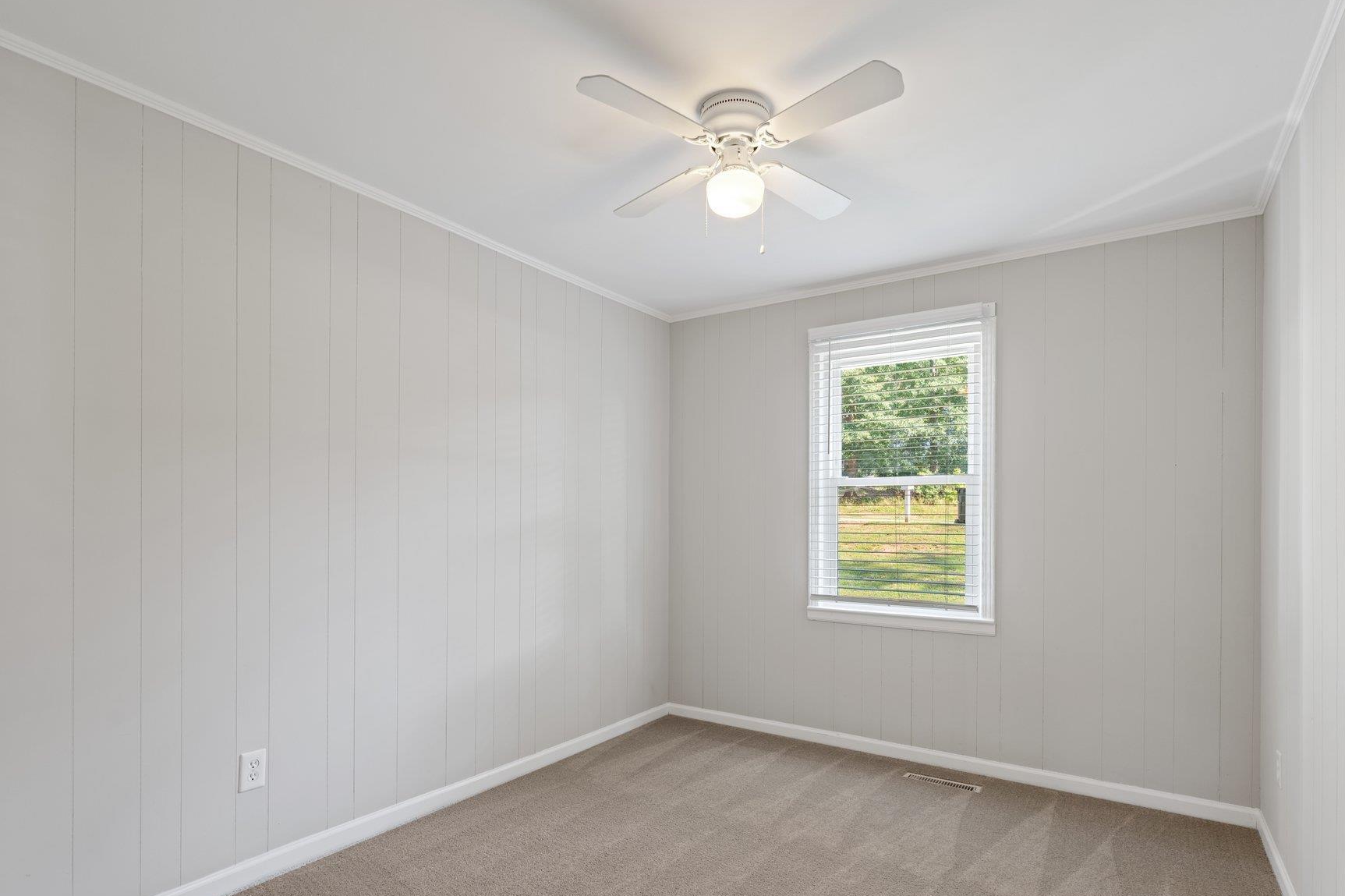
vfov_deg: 64.2
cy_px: 514
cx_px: 686
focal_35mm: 19
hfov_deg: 86.9
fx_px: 710
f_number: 9
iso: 250
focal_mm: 16
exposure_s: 1/1.67
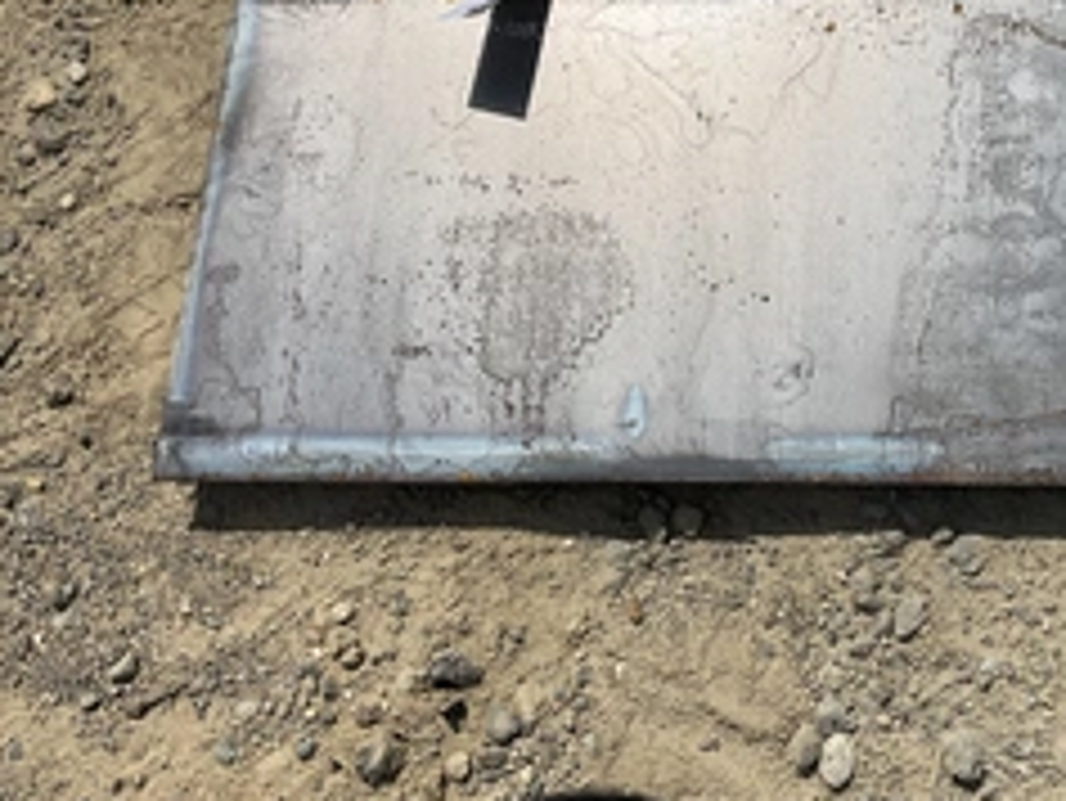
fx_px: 1510
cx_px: 855
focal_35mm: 49
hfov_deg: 37.5
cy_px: 166
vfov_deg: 29.1
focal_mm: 3
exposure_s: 1/5263
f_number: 1.8
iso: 25
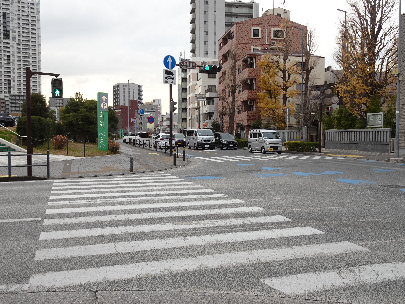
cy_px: 152
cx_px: 202
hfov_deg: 56.8
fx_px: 374
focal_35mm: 32
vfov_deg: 44.2
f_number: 4
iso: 100
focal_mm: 5.41
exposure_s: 1/160
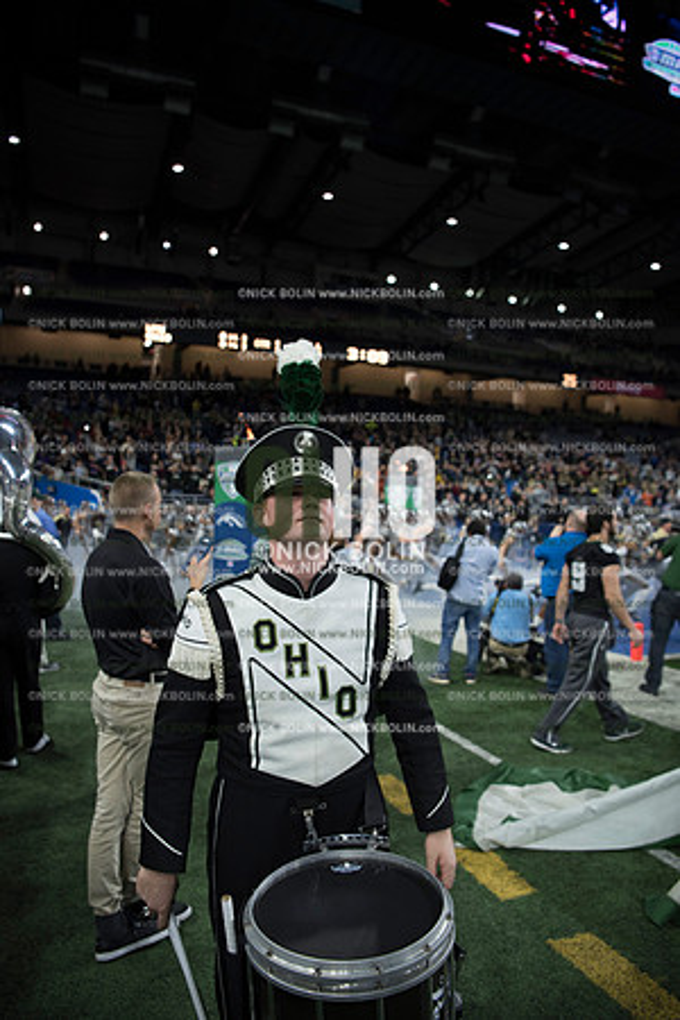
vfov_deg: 73.7
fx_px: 680
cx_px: 340
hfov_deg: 53.1
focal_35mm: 24
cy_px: 510
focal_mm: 24
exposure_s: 1/1250
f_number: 2.8
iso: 1250
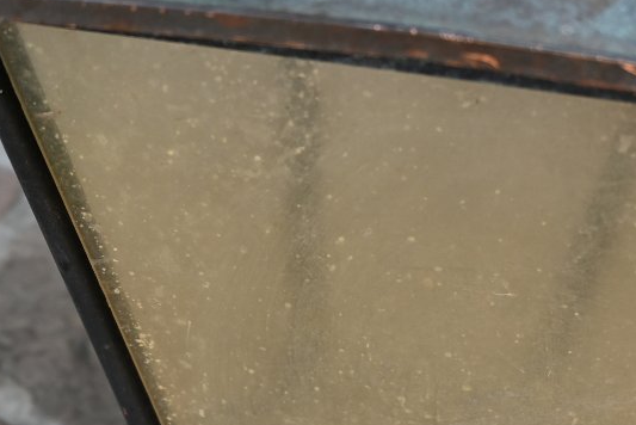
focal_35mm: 83
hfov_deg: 24.5
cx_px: 228
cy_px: 405
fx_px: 1462
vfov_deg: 16.3
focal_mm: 24.5
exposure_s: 1/250
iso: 400
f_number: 4
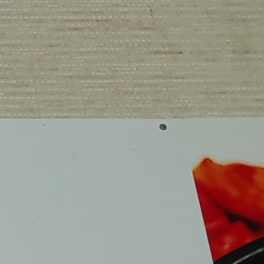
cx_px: -594
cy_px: 397
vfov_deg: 11.4
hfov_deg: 9.0
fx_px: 1268
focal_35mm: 147
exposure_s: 1/60
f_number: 1.5
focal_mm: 4.23
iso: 50
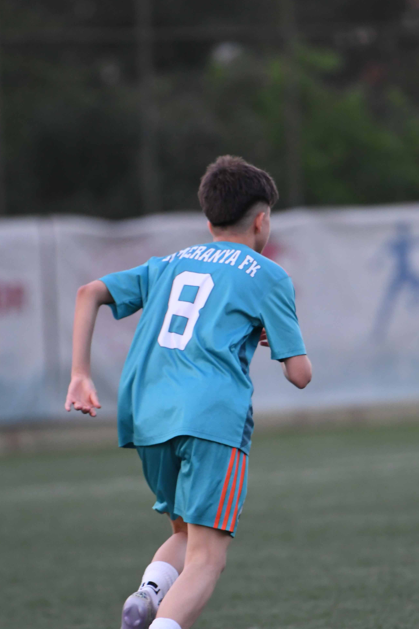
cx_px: 214
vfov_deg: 4.8
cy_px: 372
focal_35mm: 431
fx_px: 7524
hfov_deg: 3.2
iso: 2000
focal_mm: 200
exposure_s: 1/1600
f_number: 2.8
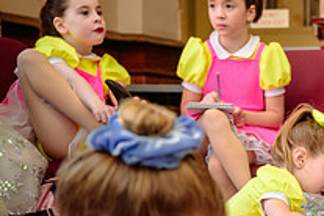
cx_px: 430
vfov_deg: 13.5
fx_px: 882
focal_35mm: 98
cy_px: 275
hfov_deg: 19.1
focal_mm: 35
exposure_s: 1/80
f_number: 3.2
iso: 320
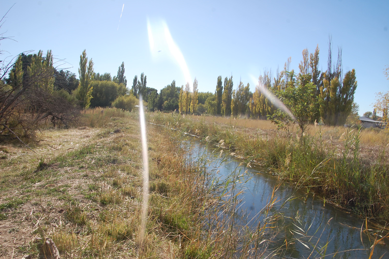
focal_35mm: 32
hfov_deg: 59.5
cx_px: 194
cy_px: 130
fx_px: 340
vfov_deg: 41.6
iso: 200
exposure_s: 1/320
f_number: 9
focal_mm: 21
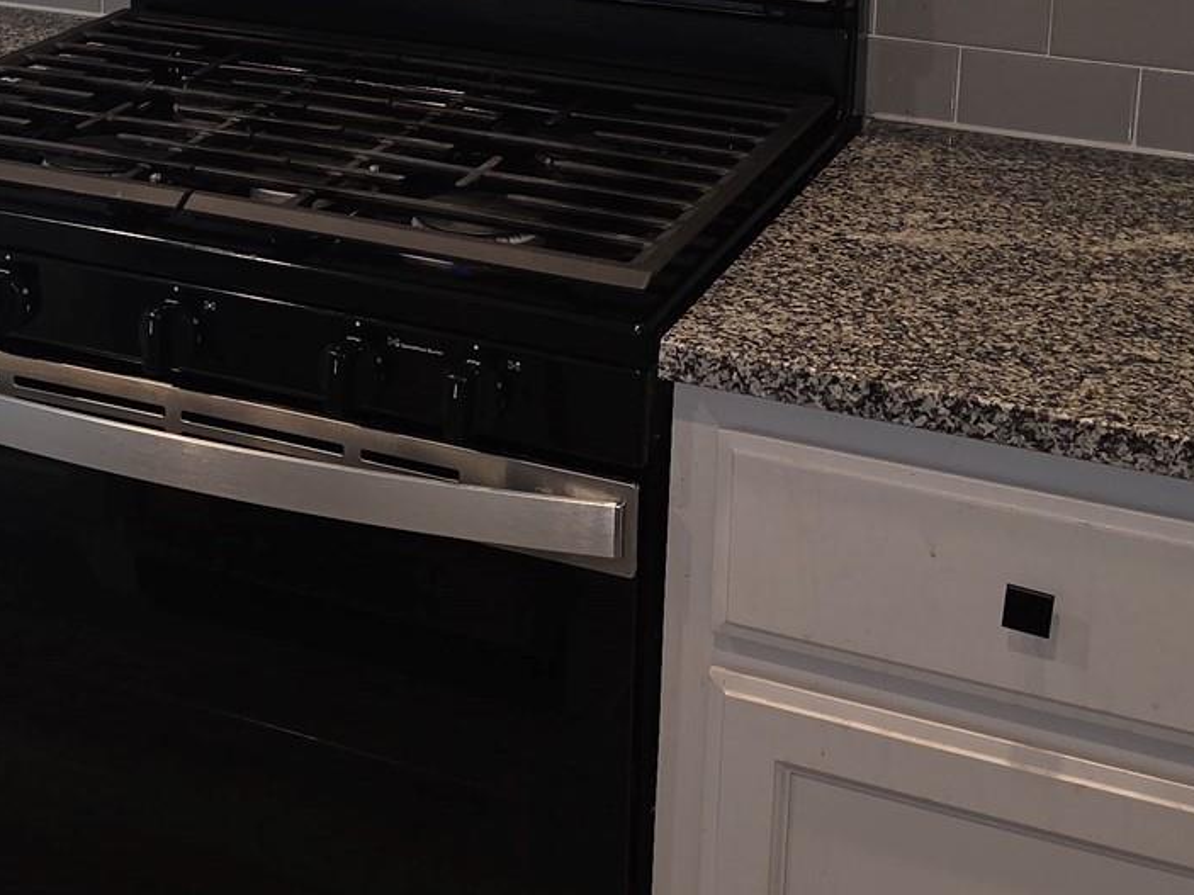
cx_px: 290
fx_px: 2311
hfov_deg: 28.5
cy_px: -41
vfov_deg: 21.0
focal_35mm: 67
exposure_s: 1/60
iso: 64
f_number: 1.7
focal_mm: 6.25
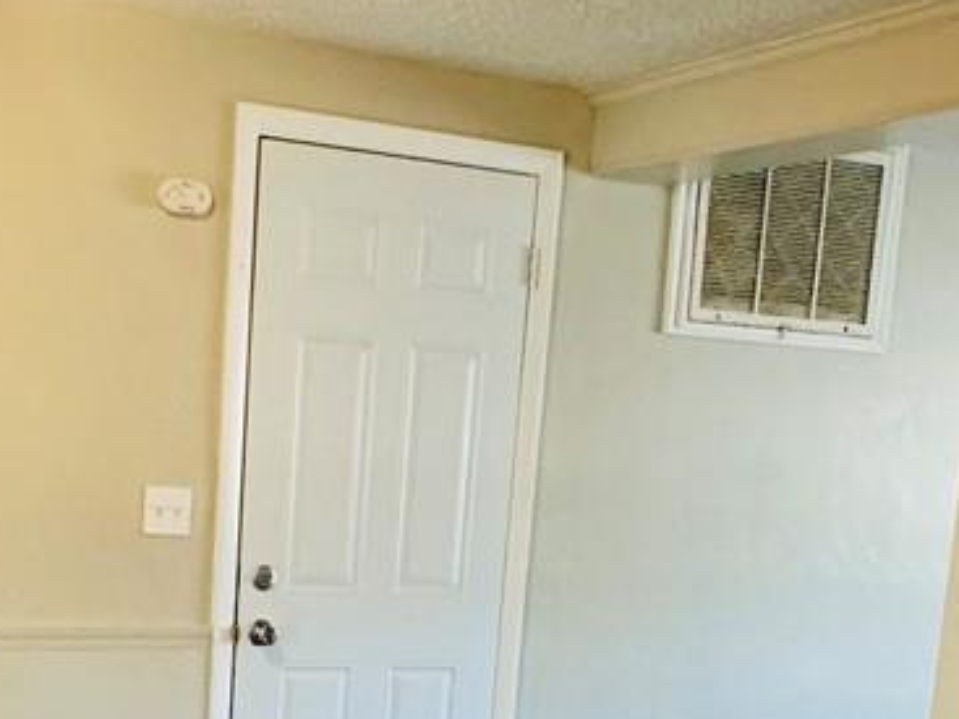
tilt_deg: -12.0
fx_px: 1689
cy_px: 792
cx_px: 337
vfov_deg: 22.6
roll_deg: -3.8
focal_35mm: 61
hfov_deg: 31.5
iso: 200
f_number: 2.2
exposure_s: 1/60
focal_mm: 2.22
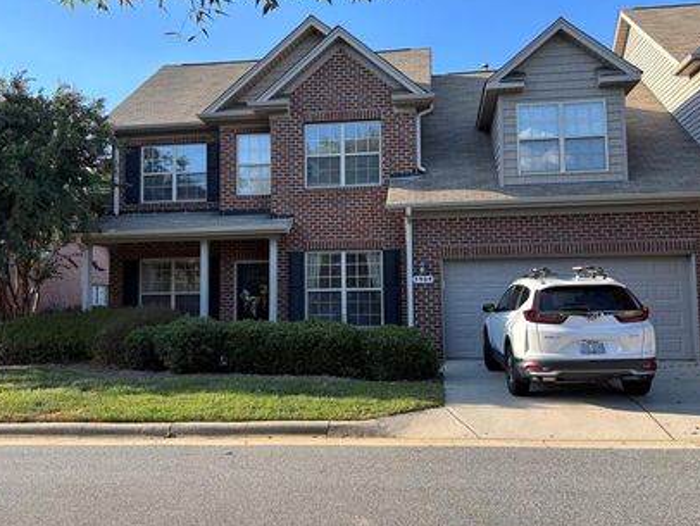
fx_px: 647
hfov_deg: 56.7
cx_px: 328
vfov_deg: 44.2
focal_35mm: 32
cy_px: 260
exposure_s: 1/615
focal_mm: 5.96
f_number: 1.6
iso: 50
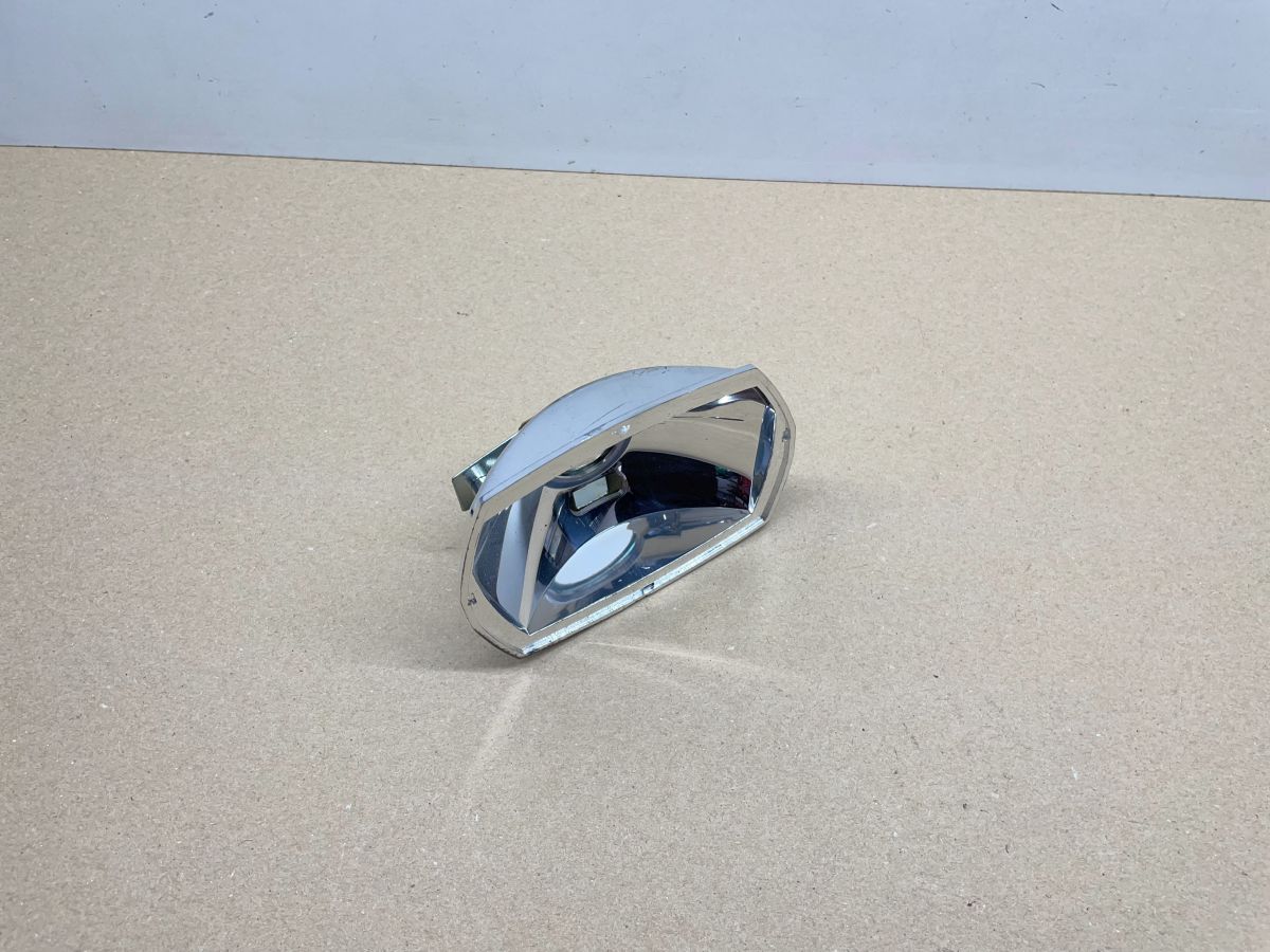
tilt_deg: -58.1
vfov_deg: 53.1
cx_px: 635
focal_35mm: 26
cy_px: 476
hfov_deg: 67.3
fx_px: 954
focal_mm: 4.2
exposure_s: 1/100
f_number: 1.6
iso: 50
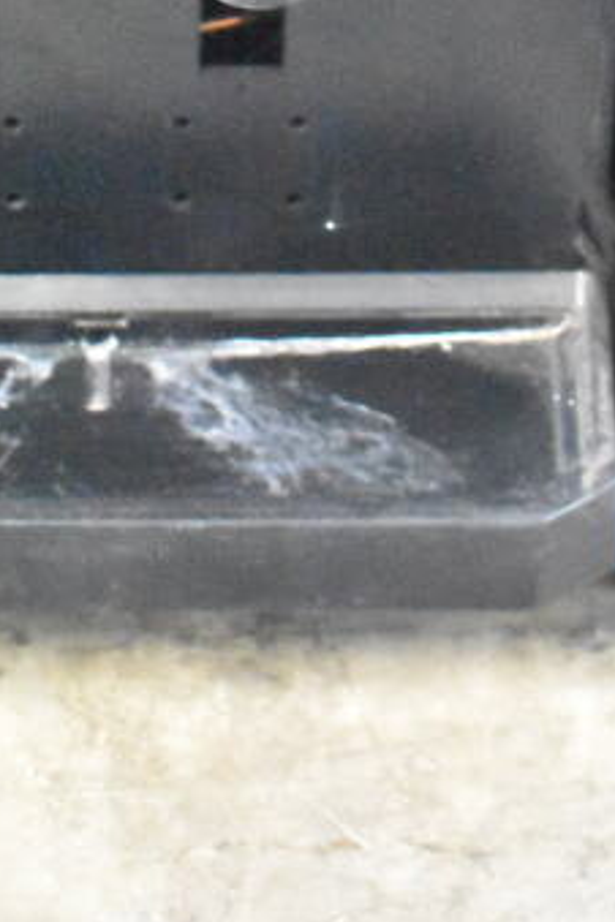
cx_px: 106
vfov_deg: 17.4
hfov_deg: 12.5
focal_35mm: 109
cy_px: -305
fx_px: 2802
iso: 25600
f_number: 4
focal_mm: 27
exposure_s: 1/25
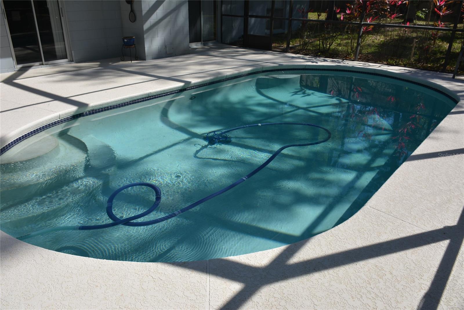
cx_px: 232
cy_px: 155
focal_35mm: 27
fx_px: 348
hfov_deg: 67.3
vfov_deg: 48.0
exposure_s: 1/250
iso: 100
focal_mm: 18
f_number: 8
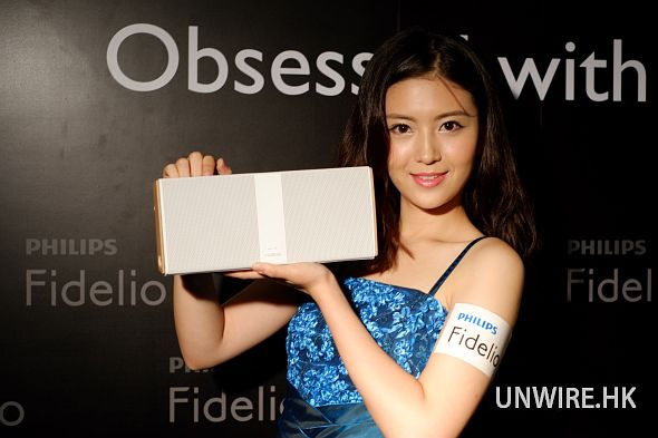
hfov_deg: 37.5
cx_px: 329
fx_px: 968
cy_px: 219
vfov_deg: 25.5
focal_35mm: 53
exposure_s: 1/52
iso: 320
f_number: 2.8
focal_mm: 35
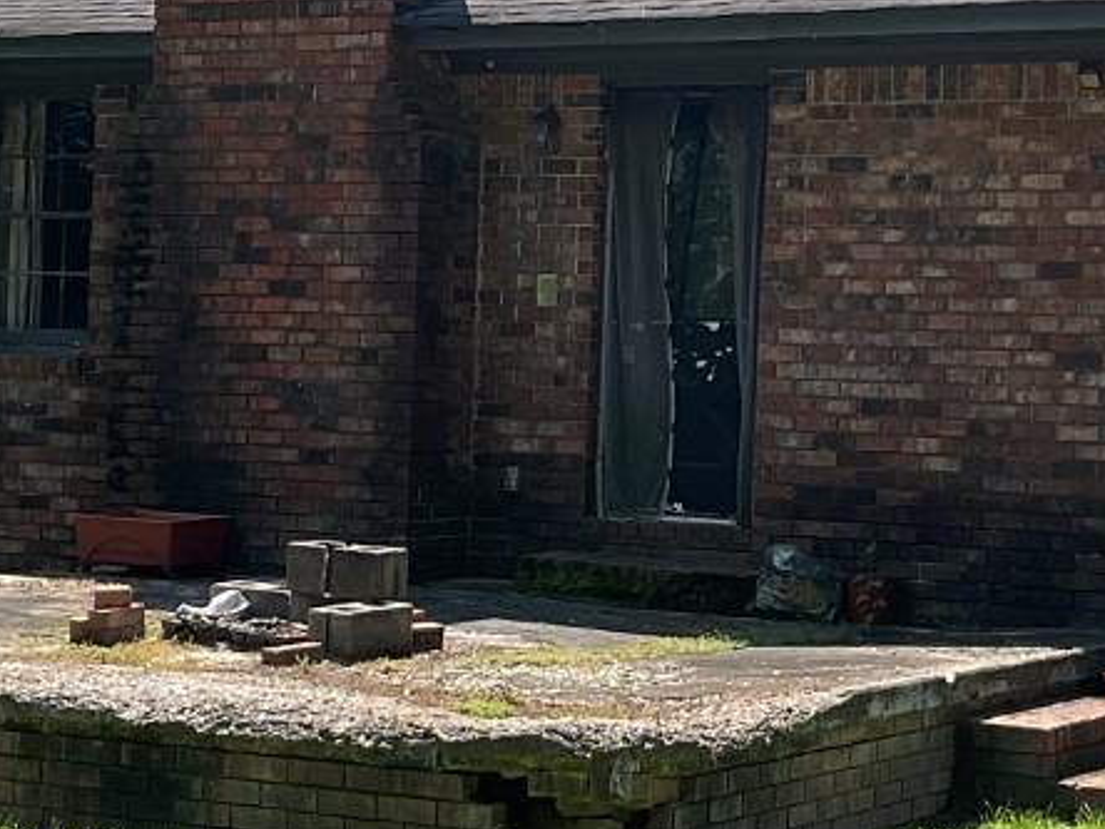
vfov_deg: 15.7
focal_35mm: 94
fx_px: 3001
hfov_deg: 20.8
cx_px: 776
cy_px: 334
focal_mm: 3
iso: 16
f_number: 1.8
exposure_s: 1/1626
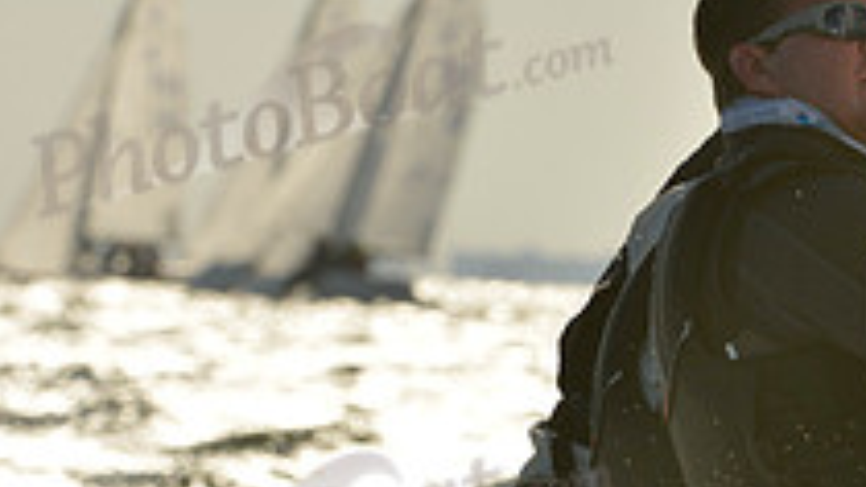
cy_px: 266
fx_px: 17975
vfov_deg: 1.6
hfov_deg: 2.8
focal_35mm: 783
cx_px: 829
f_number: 11
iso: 280
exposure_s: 1/1000
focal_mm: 270
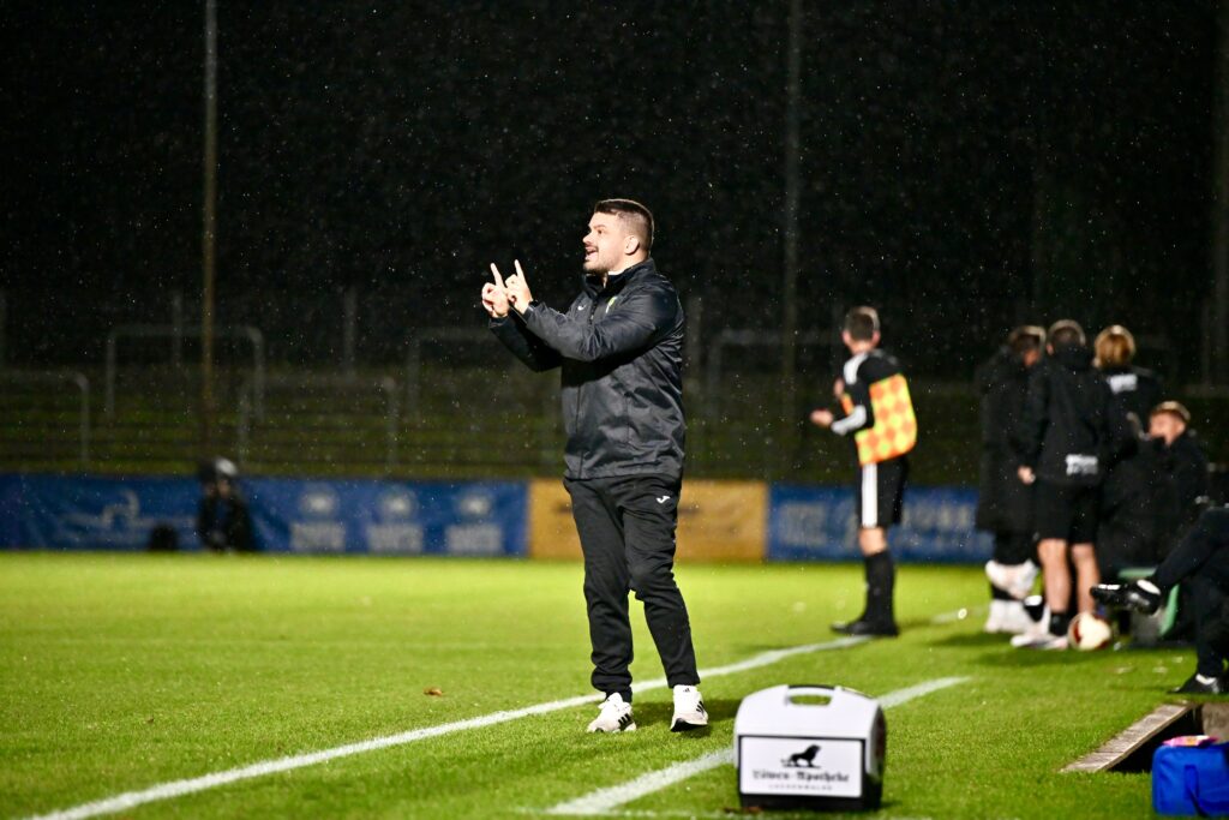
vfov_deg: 6.9
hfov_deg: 10.3
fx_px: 6828
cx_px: 614
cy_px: 410
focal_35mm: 200
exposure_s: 1/1600
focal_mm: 200
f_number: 2.8
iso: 3200
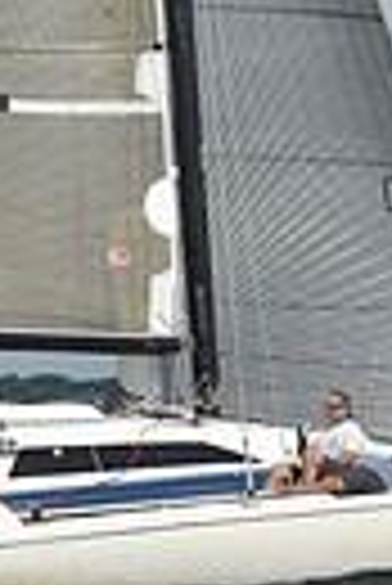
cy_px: -364
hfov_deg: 4.4
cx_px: 205
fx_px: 5098
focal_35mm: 313
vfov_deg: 6.5
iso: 320
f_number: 10
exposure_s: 1/1250
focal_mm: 70
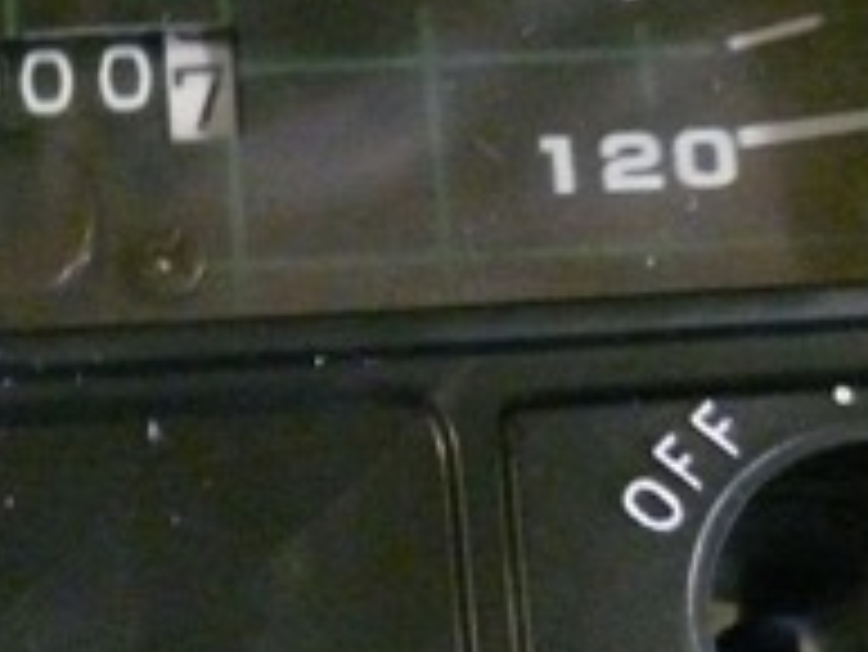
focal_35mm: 116
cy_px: 157
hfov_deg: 16.7
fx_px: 2911
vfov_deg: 12.7
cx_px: 54
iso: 800
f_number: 2.8
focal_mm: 7.4
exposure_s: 1/13
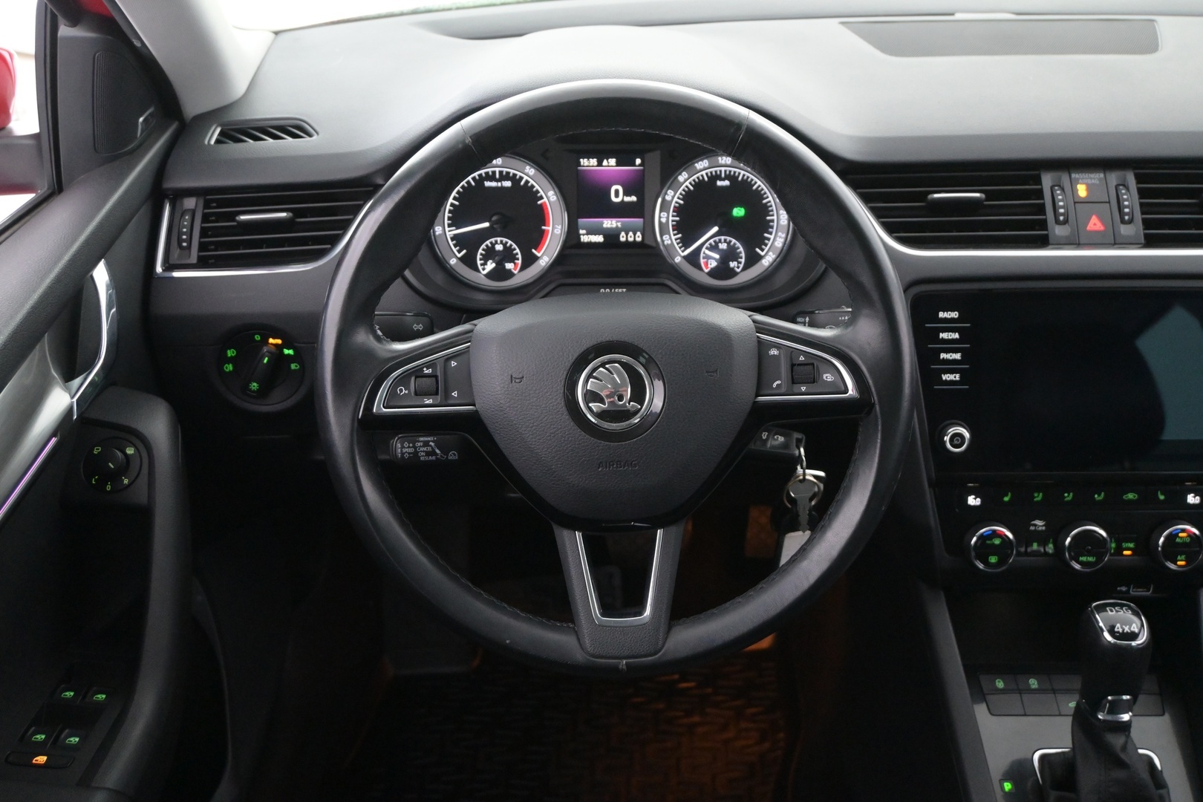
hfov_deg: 53.1
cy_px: 401
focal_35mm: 36
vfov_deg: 36.9
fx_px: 1203
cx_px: 602
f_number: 4.2
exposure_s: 1/40
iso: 4500
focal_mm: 24
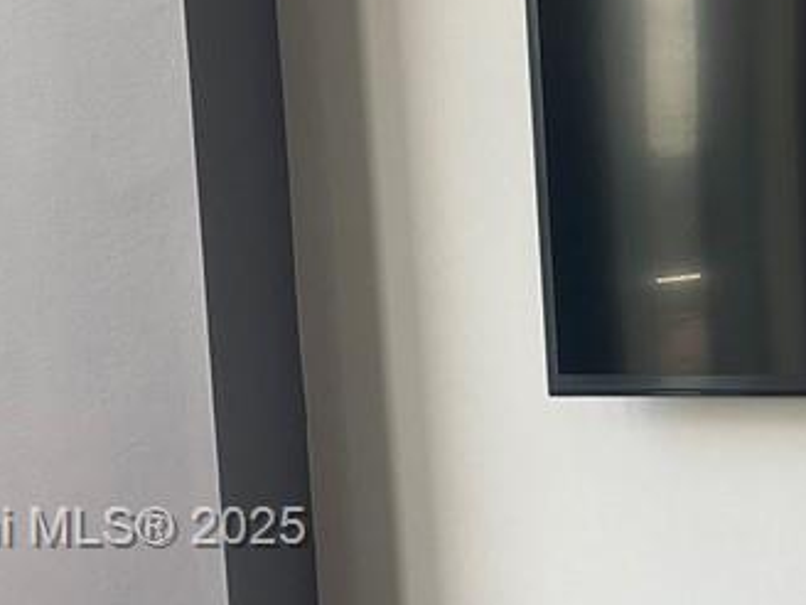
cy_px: 531
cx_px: 1487
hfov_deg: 13.7
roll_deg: +0.9
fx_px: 2957
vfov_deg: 11.6
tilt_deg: -8.3
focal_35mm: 127
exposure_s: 1/121
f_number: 1.8
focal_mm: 4.25
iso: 40
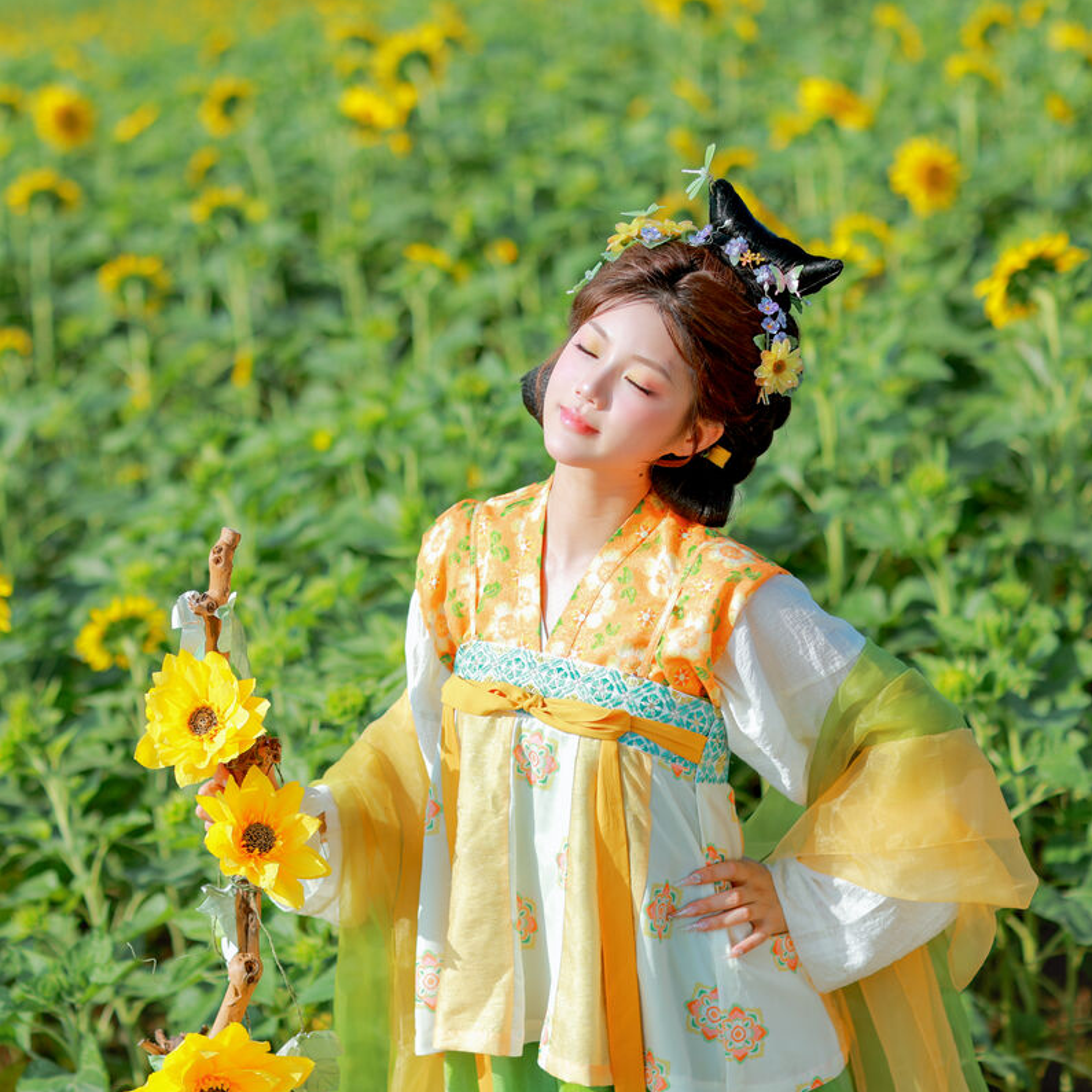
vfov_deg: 16.0
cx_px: 363
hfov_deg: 15.9
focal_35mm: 109
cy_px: 545
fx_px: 3890
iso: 100
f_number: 2.5
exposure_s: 1/2500
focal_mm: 85
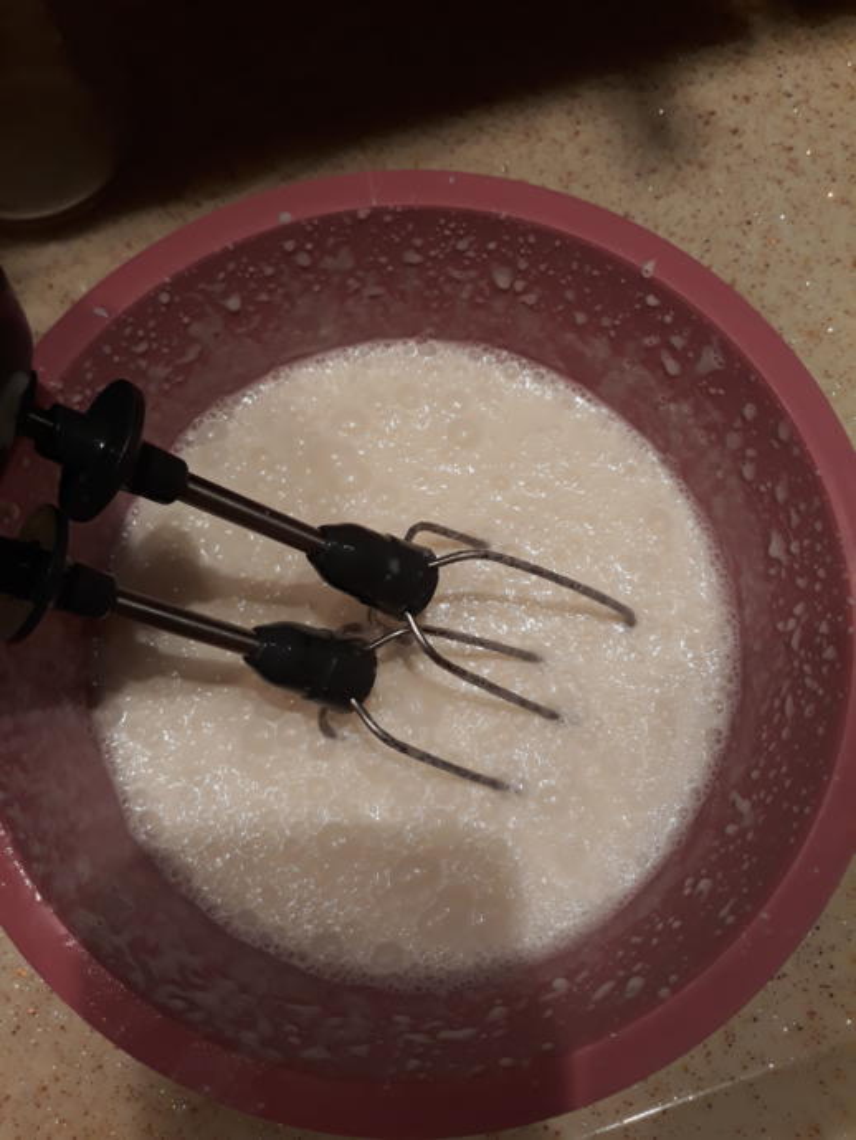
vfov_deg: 65.3
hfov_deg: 51.4
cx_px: 428
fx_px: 890
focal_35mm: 27
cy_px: 570
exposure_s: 1/50
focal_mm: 3.71
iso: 100
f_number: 1.7
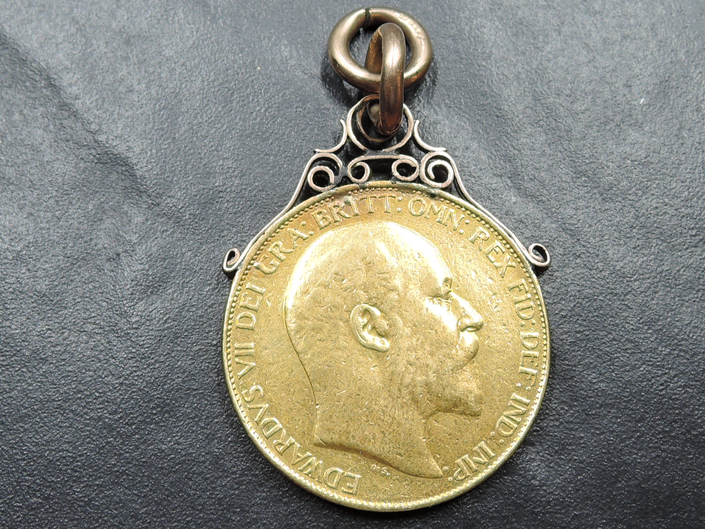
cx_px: 352
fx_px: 489
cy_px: 264
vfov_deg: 56.8
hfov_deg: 71.6
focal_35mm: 24
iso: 80
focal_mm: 5.1
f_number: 2.8
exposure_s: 1/50
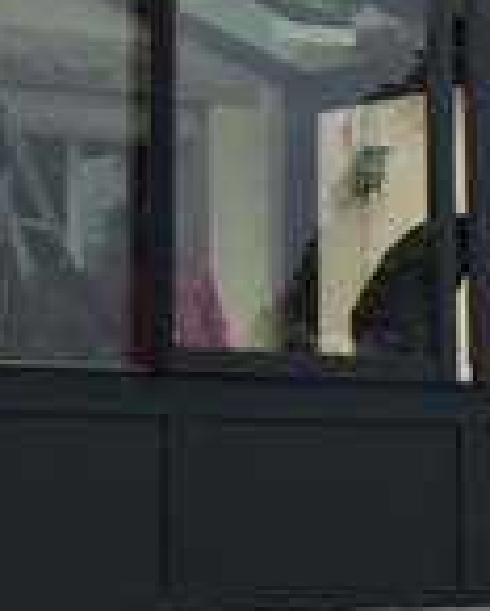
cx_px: 155
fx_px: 2245
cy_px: 146
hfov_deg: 12.4
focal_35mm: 124
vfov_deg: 15.4
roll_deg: -1.5
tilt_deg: +9.8
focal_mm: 4.15
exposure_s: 1/1799
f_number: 2.2
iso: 32
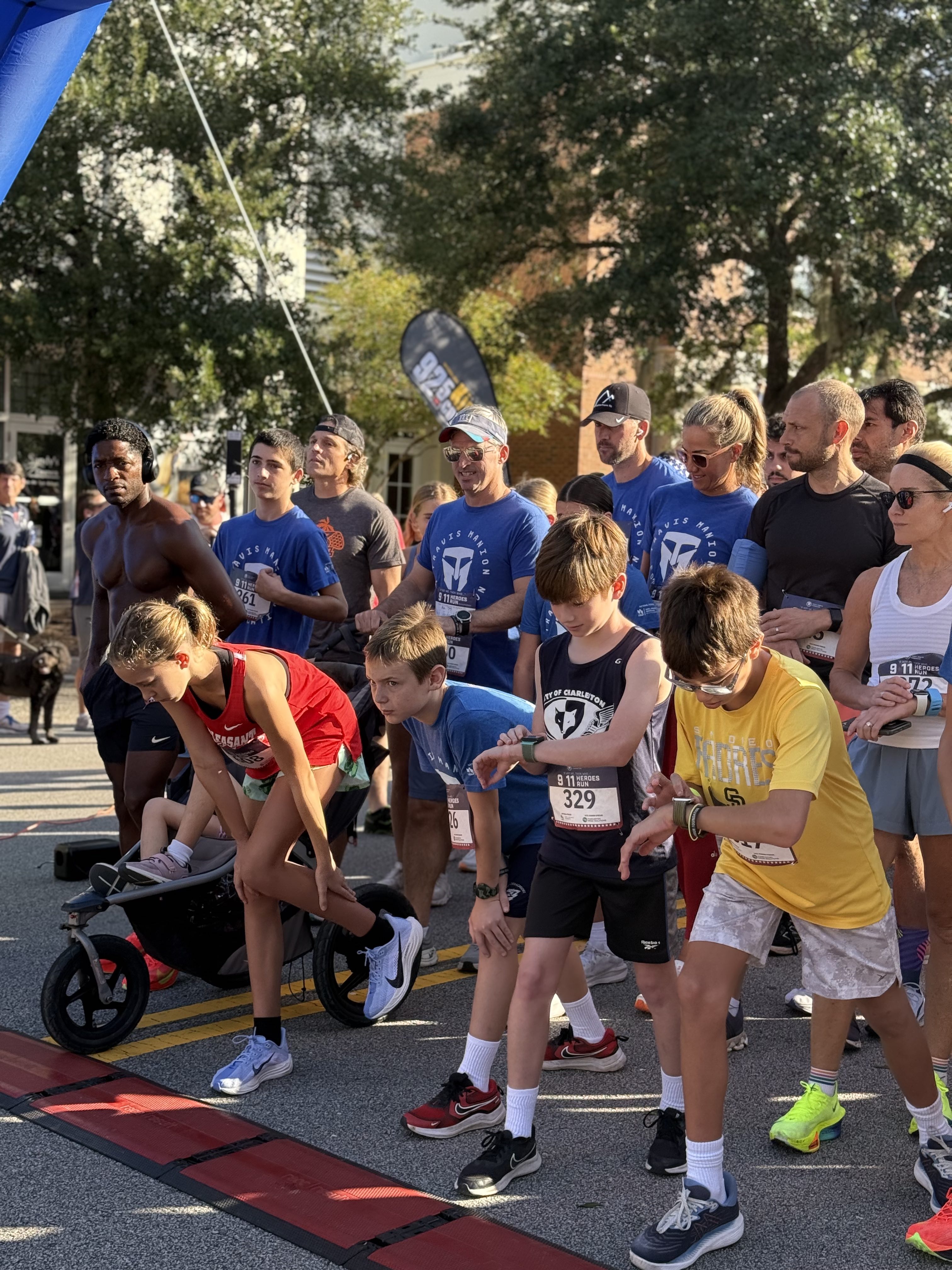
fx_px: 1760
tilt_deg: -3.5
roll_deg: -1.7
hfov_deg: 30.3
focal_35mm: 48
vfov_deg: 39.7
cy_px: 635
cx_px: 476
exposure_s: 1/1307
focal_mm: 6.76
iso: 100
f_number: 1.78
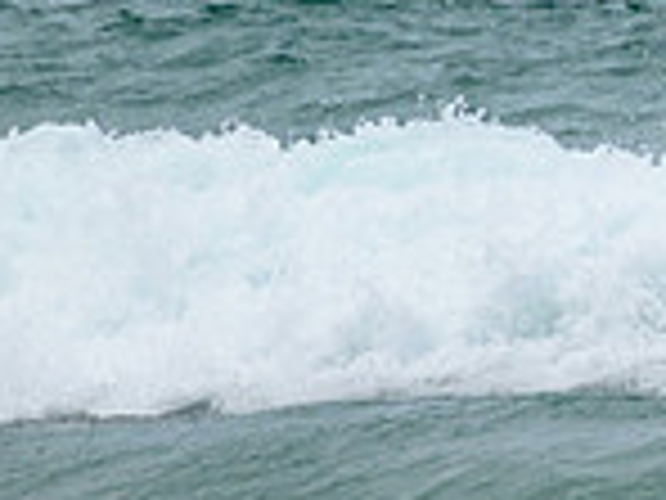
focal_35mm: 3007
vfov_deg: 0.5
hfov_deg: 0.7
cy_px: 137
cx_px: 1215
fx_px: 57854
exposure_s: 1/2000
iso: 900
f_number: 11
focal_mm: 800
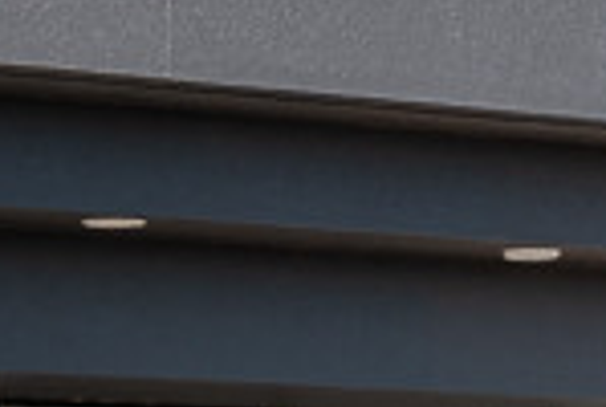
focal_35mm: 241
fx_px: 4065
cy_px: 240
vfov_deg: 5.7
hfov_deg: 8.4
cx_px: 862
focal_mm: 50
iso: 250
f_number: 2
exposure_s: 1/8000
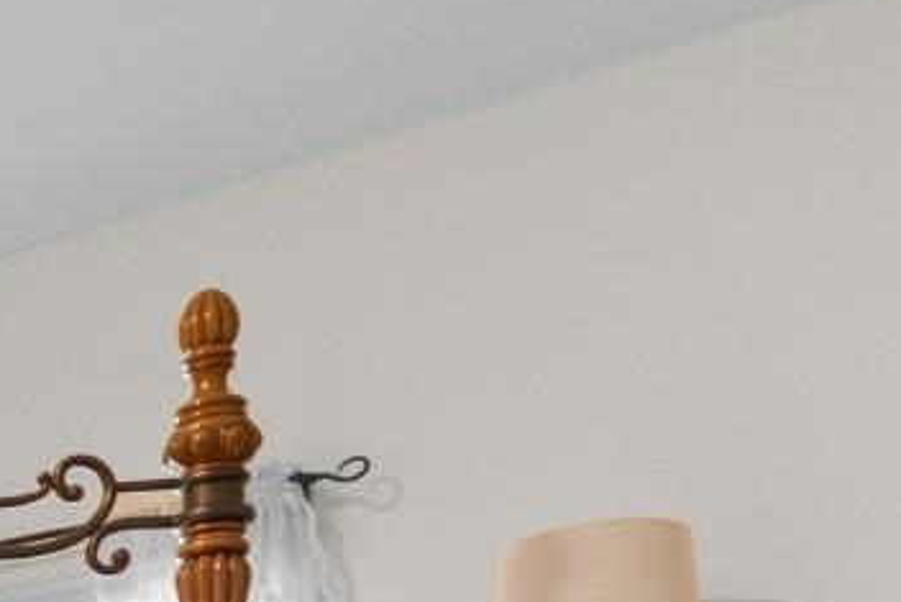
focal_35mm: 69
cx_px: -696
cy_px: 1061
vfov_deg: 16.7
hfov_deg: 20.8
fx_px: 1728
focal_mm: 10
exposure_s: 1/3
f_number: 4.5
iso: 100
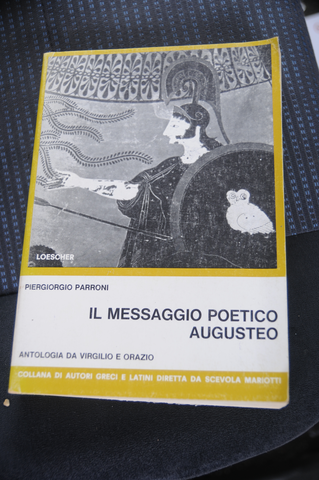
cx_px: 160
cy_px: 240
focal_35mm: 44
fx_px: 580
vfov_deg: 45.0
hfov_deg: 30.8
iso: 200
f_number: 3.2
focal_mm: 29
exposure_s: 1/60
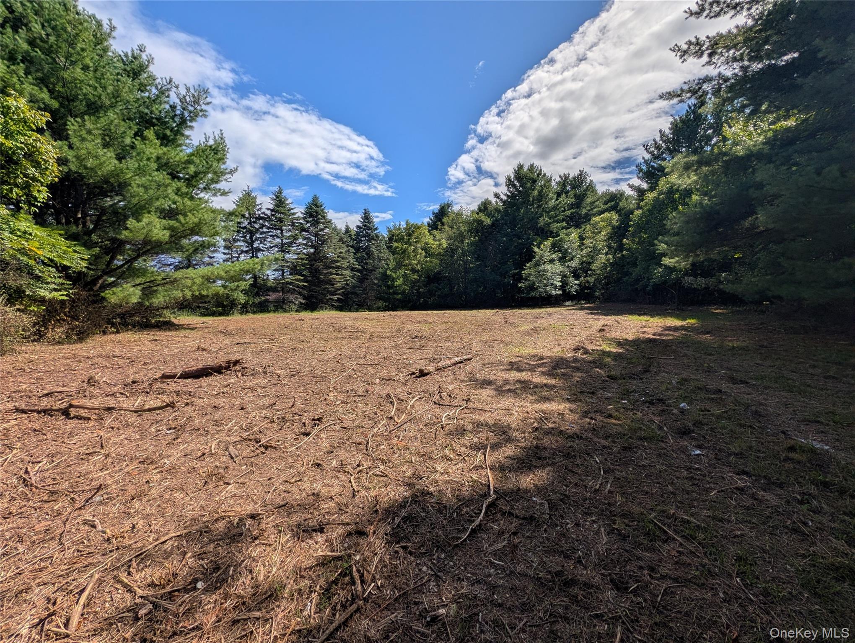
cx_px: 428
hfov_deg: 110.5
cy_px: 322
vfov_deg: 94.6
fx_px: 297
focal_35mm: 12
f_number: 1.7
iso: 44
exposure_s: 1/9709
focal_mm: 2.02
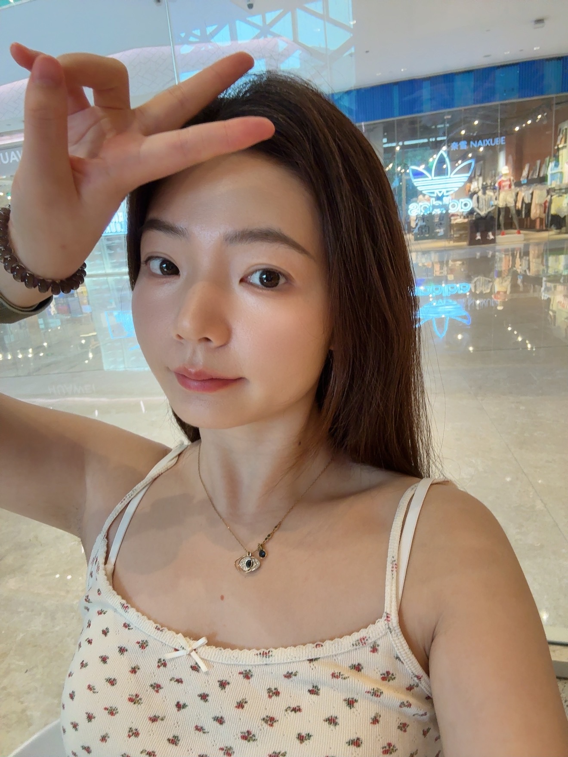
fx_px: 503
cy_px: 378
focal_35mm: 23
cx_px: 284
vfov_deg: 73.9
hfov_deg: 58.9
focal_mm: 2.69
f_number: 1.9
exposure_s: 1/50
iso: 125
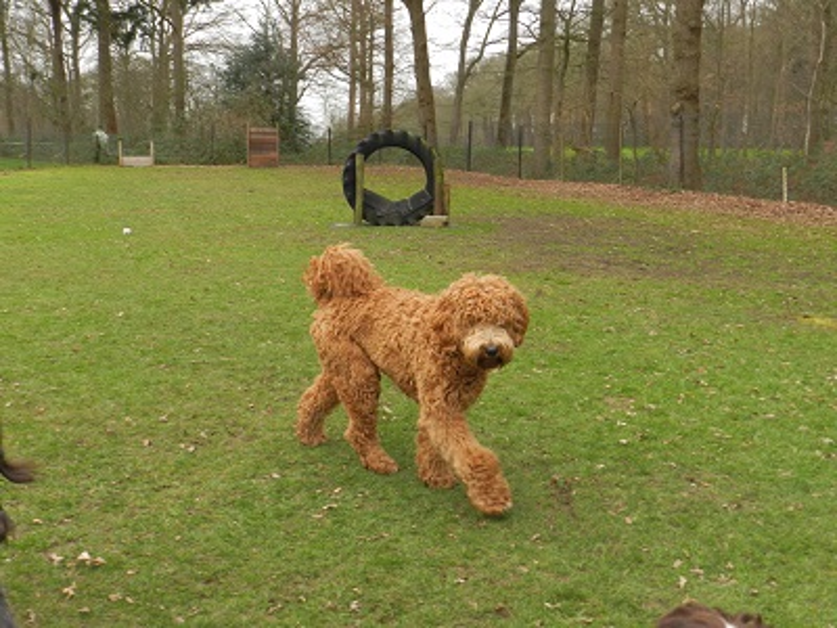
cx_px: 418
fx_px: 919
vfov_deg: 37.7
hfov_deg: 49.0
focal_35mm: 38
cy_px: 314
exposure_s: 1/160
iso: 160
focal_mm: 6.7
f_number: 4
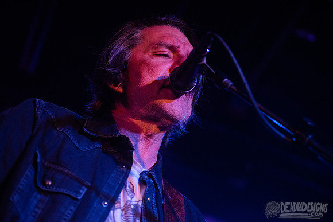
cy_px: 111
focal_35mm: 80
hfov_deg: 25.4
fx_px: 740
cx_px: 166
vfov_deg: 17.1
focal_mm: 80
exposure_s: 1/100
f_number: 3.2
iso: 2500
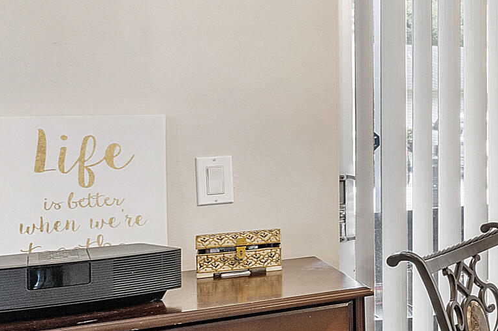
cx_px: 821
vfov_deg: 22.9
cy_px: 119
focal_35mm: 59
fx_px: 816
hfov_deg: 23.6
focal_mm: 10
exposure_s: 1/4
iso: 160
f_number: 11
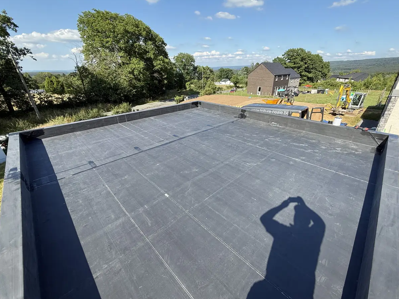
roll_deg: +0.5
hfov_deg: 98.0
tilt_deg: -27.1
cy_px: 153
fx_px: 173
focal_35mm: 15
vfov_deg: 81.7
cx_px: 212
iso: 50
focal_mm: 2.22
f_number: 2.2
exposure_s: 1/742
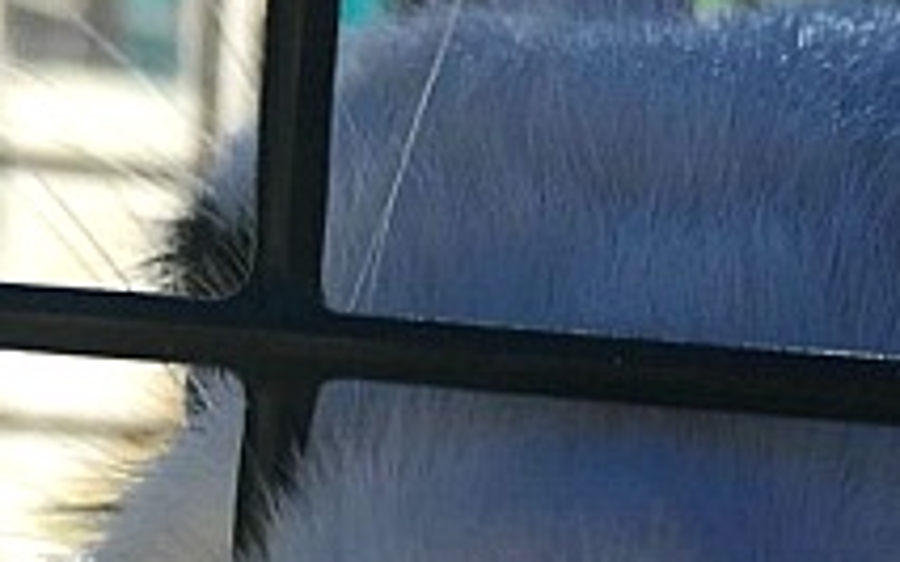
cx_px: 634
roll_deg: -3.7
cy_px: 644
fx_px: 2477
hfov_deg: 20.5
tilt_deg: -10.2
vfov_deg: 12.7
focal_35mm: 101
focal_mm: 4.15
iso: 25
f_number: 2.2
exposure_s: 1/120
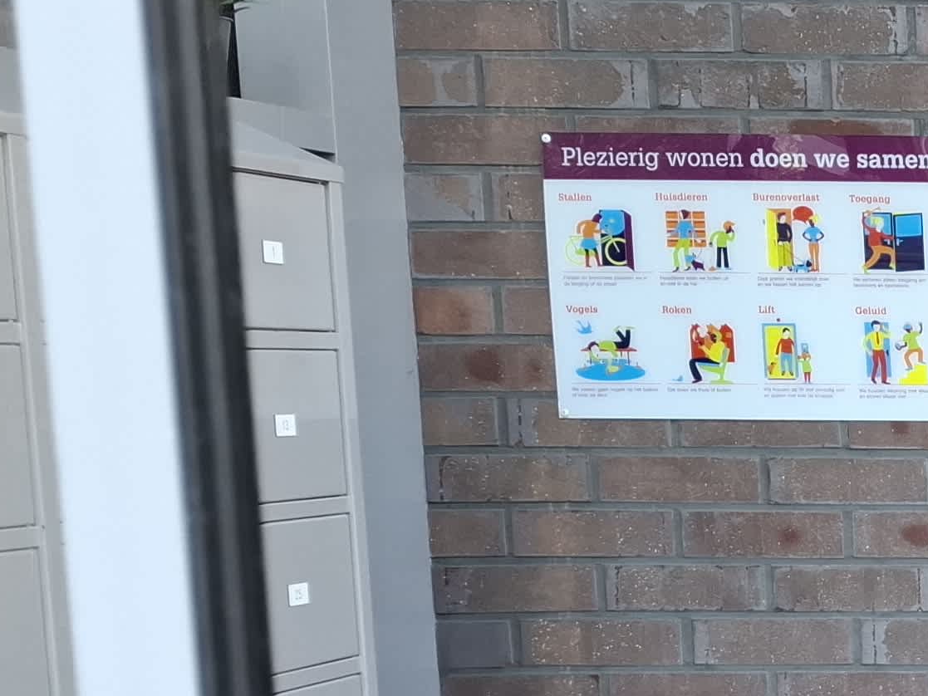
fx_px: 2252
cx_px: 1595
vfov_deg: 17.2
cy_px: 666
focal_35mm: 84
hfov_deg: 18.8
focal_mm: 5.5
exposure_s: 1/100
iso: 100
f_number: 1.8
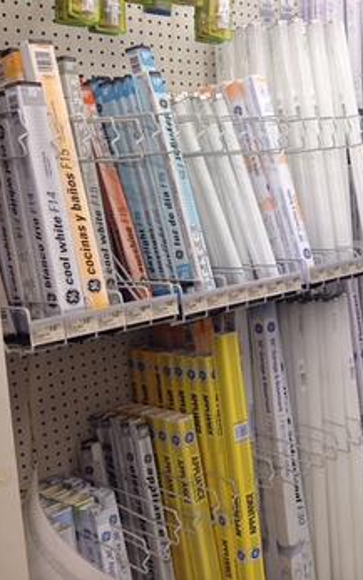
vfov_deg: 42.6
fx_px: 744
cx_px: 357
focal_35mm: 47
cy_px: 289
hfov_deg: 26.1
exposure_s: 1/40
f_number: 2.4
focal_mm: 4.12
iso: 64
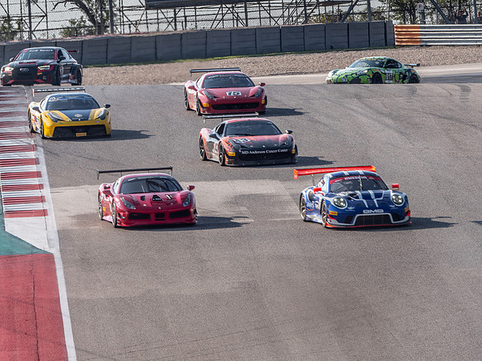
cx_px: 241
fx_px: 8368
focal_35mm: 601
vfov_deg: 2.5
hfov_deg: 3.3
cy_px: 180
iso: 200
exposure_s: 1/250
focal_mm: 300
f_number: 13
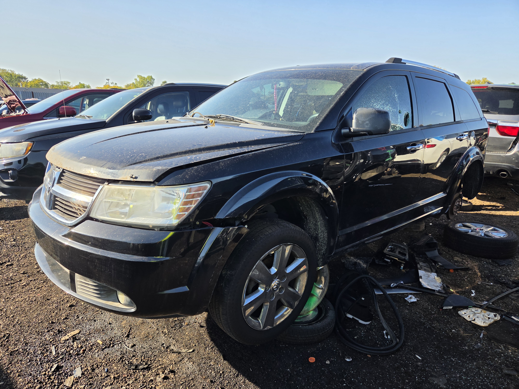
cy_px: 194
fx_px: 345
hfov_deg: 73.9
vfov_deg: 58.9
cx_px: 260
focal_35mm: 23
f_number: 1.8
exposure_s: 1/2463
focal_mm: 5.4
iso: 80
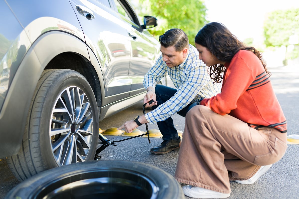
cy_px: 100
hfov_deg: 54.5
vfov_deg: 37.8
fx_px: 291
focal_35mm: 35
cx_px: 150
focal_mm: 35
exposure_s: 1/160
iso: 100
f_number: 1.8
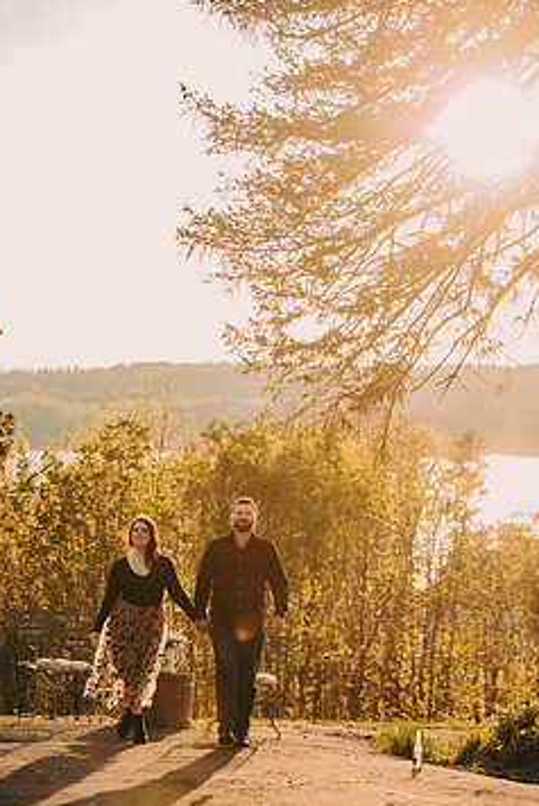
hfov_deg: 13.6
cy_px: 466
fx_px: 2264
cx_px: 317
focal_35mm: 101
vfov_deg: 20.2
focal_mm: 80
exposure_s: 1/1250
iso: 250
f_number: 2.8
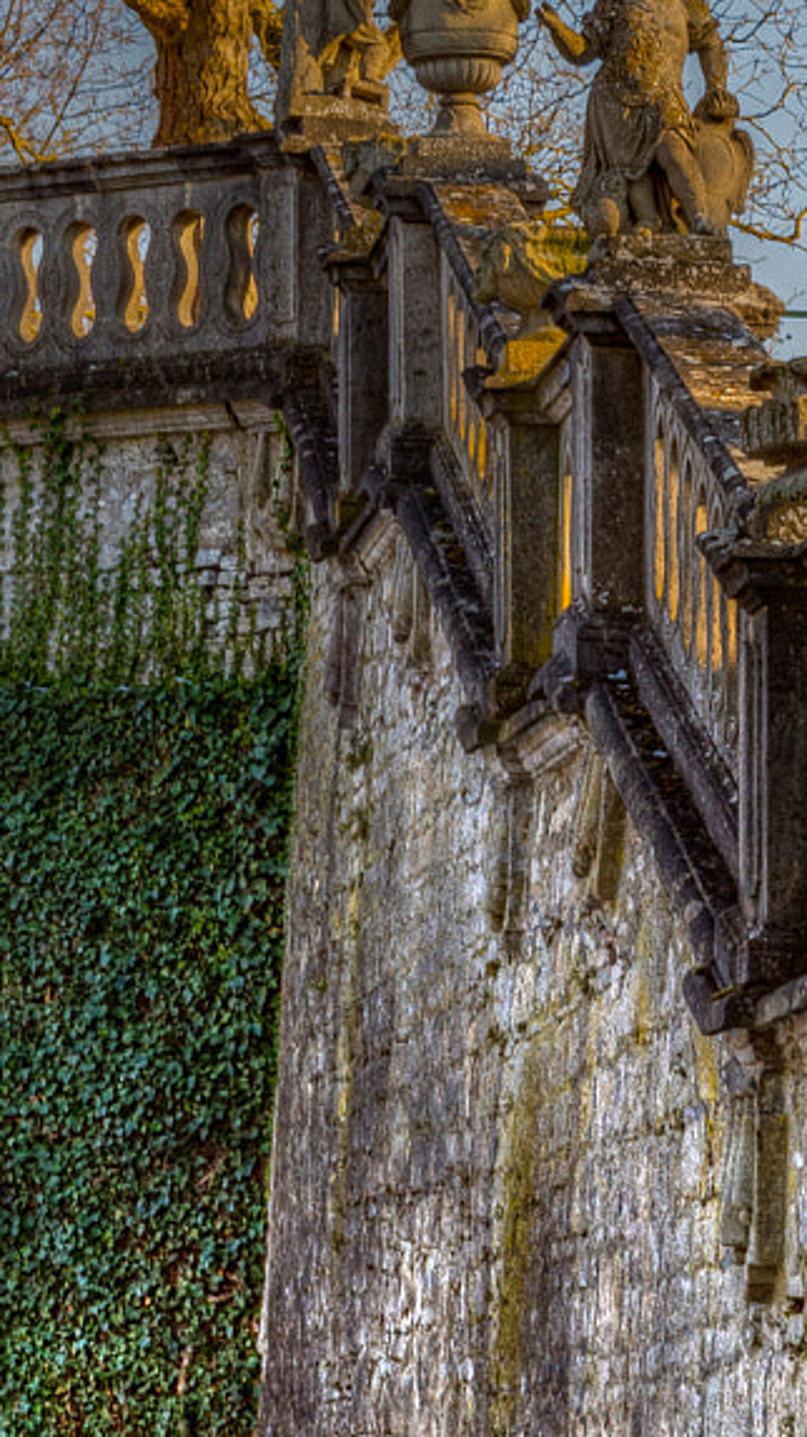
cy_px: 764
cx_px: 1391
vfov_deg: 12.2
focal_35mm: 176
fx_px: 6700
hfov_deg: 6.7
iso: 100
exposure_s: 1/30
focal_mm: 40
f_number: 9.5
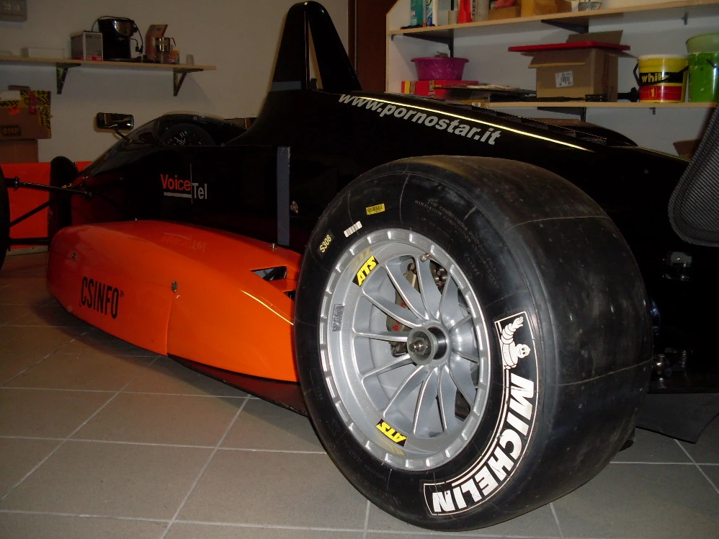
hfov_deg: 47.9
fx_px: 810
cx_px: 365
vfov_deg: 36.8
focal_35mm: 39
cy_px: 269
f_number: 2.8
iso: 100
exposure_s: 1/45
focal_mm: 6.3
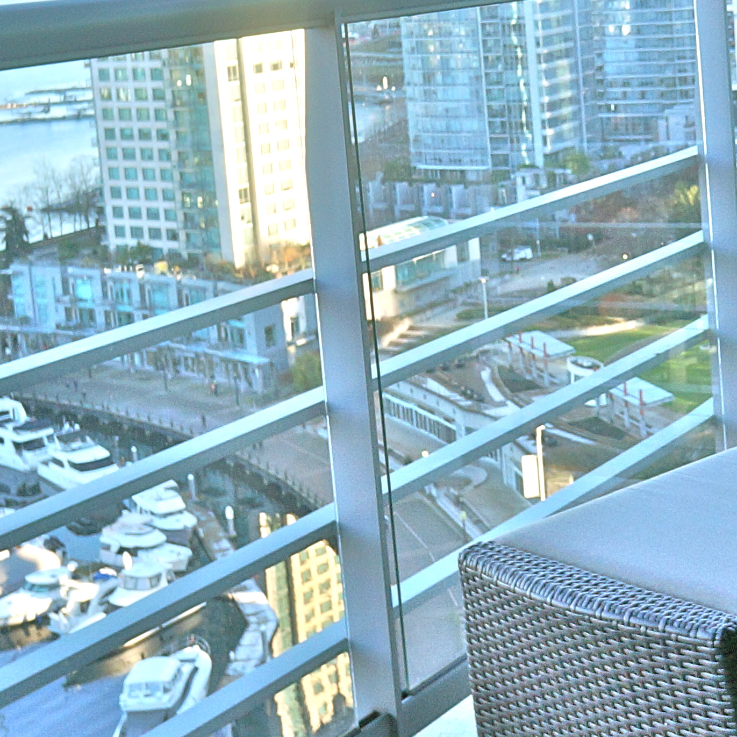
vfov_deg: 23.4
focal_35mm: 73
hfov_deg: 23.1
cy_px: 162
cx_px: 663
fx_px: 1758
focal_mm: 16
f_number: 8
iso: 200
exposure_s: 1/250
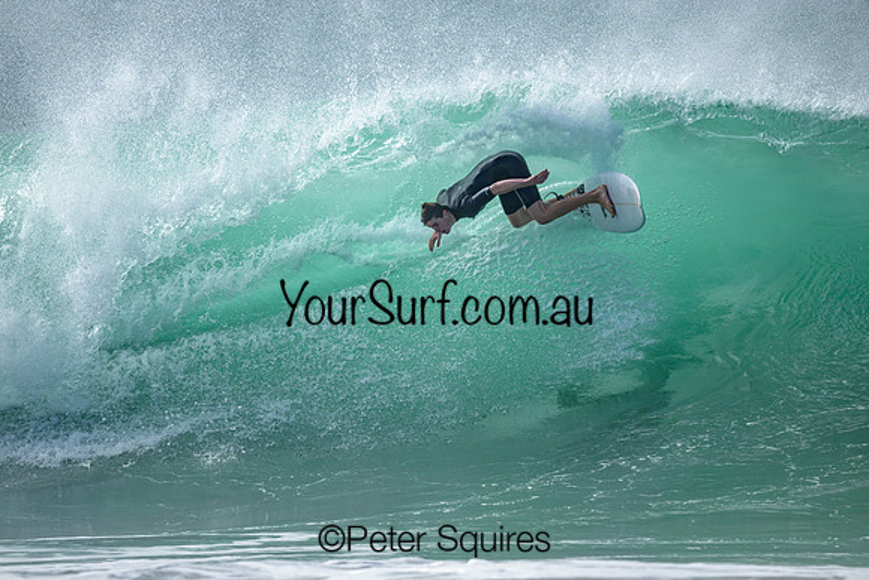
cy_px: 255
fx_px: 21666
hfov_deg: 2.3
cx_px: 423
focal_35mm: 897
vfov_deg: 1.5
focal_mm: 800
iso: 200
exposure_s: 1/2000
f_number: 6.3
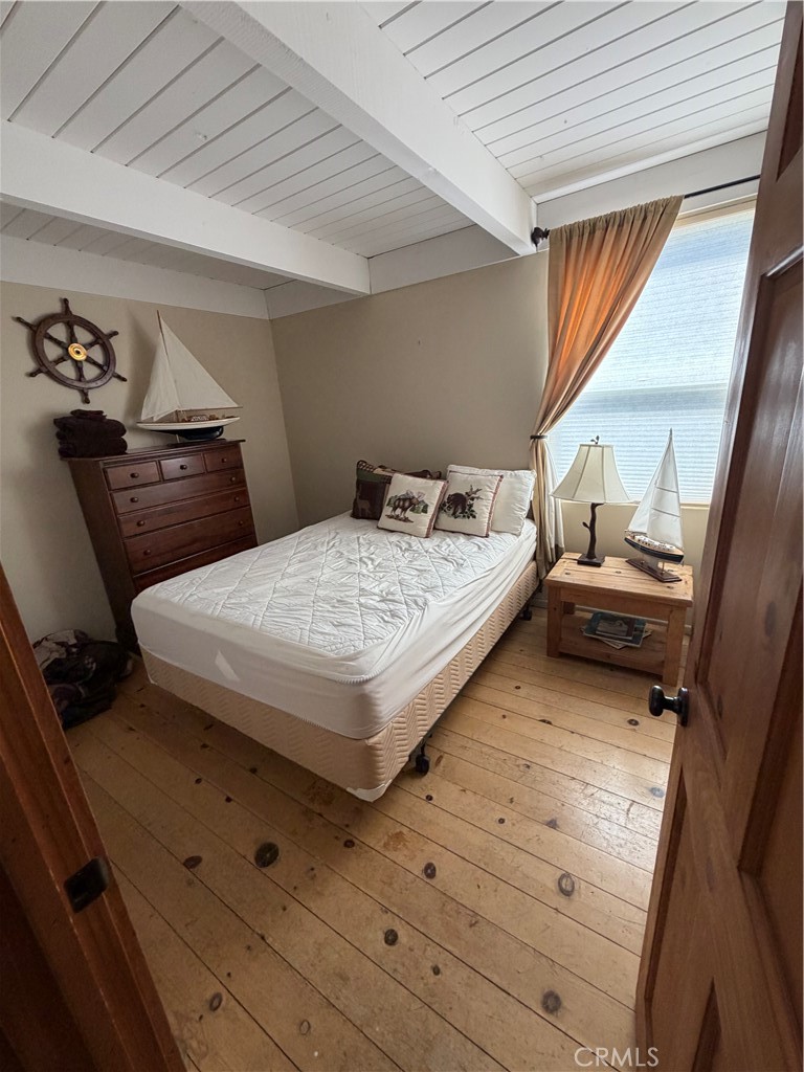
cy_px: 536
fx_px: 434
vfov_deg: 102.1
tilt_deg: -15.7
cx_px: 402
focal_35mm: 14
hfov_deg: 85.7
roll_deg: +4.4
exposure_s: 1/121
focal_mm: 2.22
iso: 250
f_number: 2.2
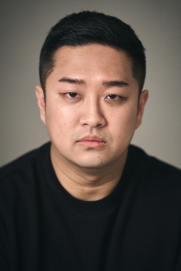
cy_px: 136
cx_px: 90
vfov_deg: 12.5
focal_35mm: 165
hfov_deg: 8.3
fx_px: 1244
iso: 1600
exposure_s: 1/200
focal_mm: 165
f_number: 2.8
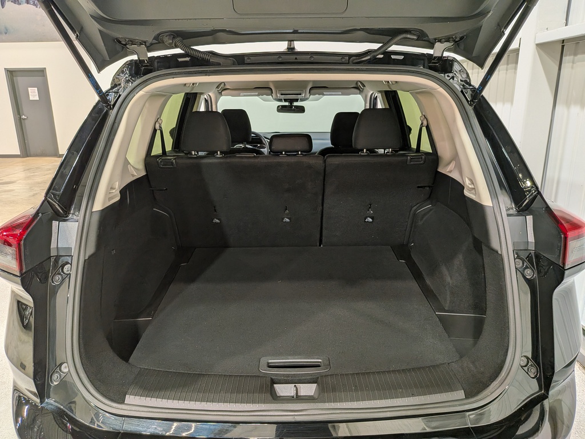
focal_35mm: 24
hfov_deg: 71.6
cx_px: 292
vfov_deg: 56.8
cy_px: 220
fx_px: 406
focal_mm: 4.53
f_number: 1.7
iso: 154
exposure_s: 1/120
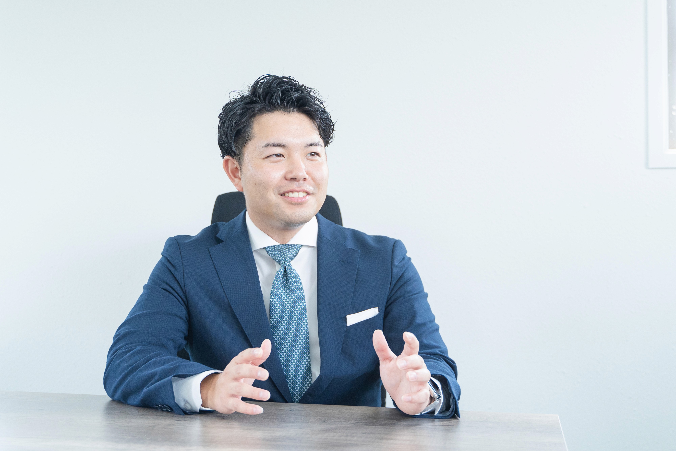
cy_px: 226
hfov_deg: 41.1
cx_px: 338
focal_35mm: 48
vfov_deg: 28.1
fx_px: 901
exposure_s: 1/200
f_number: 2.8
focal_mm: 32
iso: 800
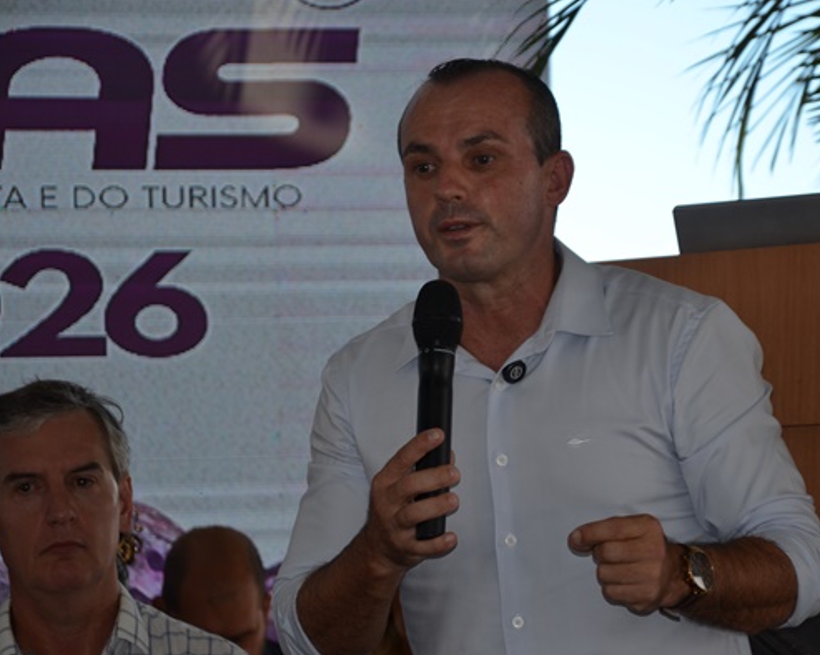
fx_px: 4356
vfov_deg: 8.6
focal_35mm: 180
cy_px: 328
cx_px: 411
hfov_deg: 10.8
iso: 160
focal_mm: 105
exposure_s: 1/200
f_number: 5.6
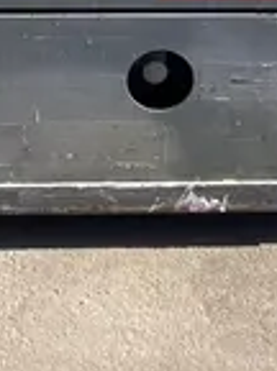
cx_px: 5
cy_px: -352
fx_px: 1522
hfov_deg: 10.3
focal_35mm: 142
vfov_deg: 12.4
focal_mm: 3.99
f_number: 1.8
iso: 20
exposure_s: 1/1156
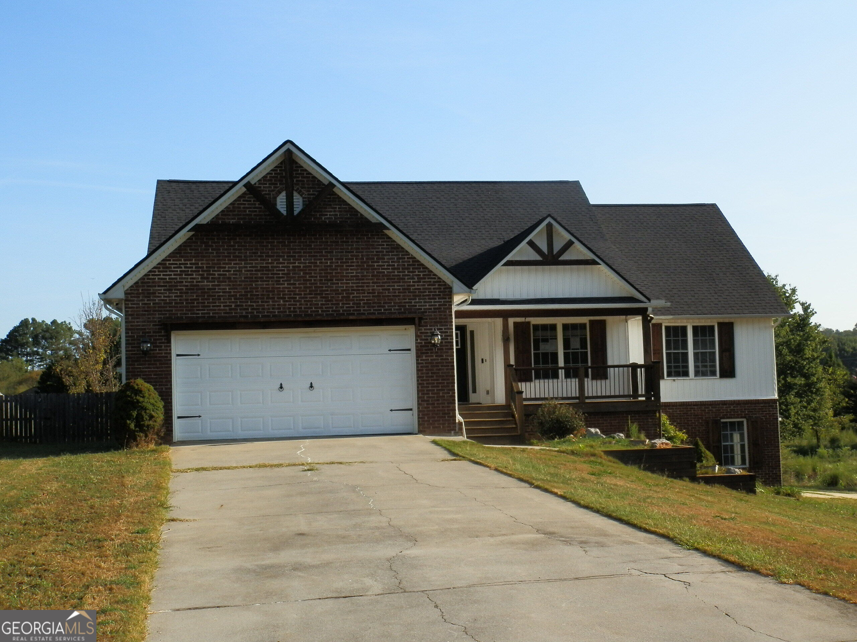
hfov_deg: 44.8
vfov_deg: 34.3
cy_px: 321
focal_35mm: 42
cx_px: 428
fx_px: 1040
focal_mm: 7.64
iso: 64
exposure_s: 1/100
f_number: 10.4
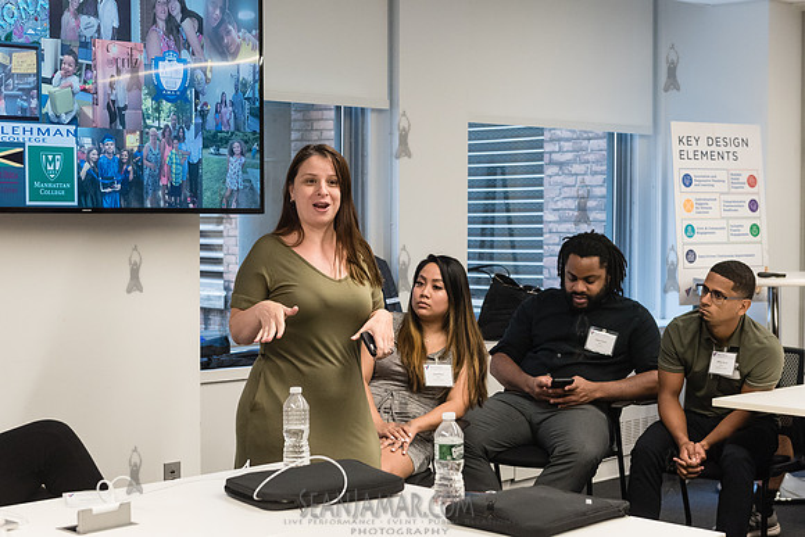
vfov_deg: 21.7
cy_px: 259
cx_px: 381
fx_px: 1399
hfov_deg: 32.1
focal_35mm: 63
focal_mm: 50
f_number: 4.5
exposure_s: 1/250
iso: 2500
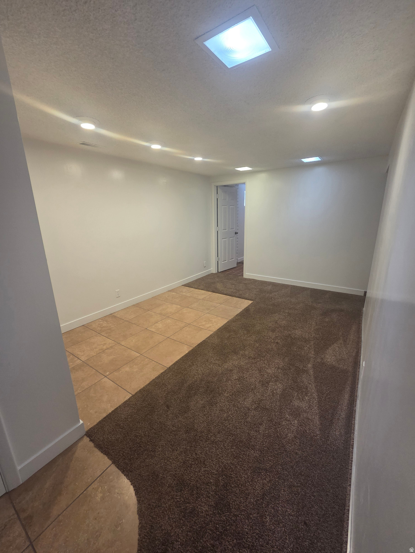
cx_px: 208
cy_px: 276
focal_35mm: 13
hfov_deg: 89.9
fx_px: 208
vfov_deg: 106.2
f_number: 2.2
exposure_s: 1/60
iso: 250
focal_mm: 2.2
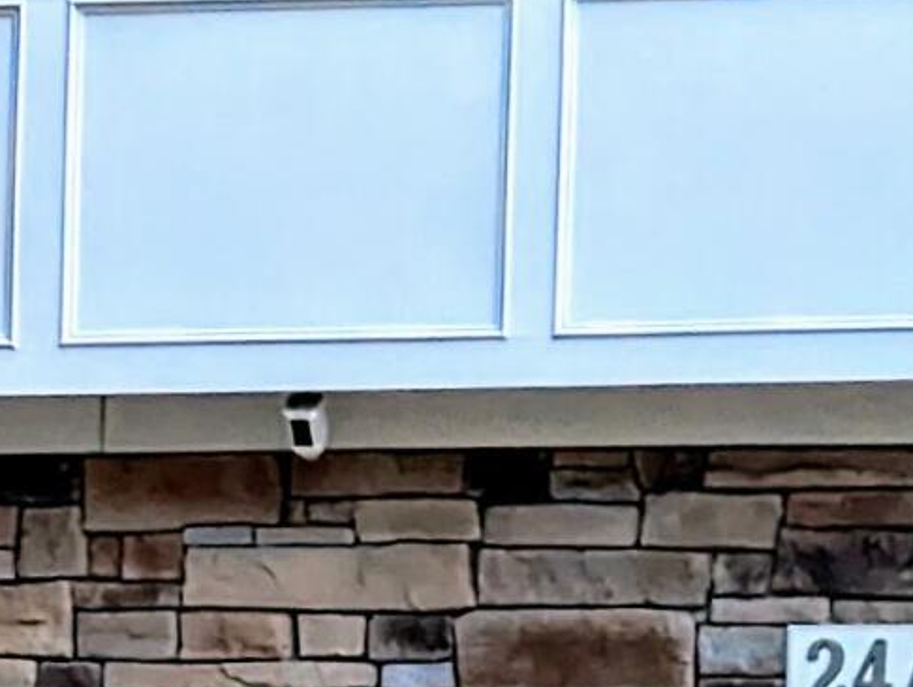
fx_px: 7819
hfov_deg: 6.7
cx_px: 193
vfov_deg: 5.0
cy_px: 68
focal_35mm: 296
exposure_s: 1/2110
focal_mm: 6.81
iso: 47
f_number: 1.85
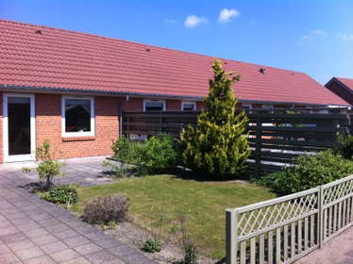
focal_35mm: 35
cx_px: 176
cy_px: 132
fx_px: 357
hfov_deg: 52.7
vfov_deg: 40.7
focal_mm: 3.85
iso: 80
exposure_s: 1/1117
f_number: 2.8
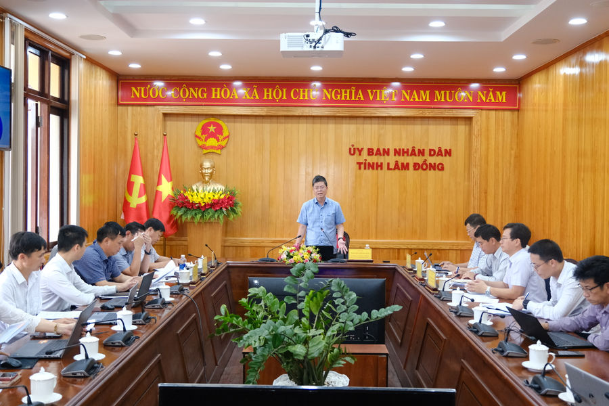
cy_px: 203
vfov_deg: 34.2
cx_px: 304
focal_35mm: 39
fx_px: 660
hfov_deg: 49.6
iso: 2000
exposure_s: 1/180
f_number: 4
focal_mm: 26
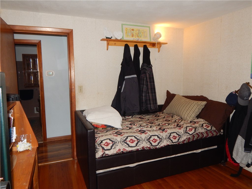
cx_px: 126
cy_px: 94
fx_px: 182
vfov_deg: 54.9
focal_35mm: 25
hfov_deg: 69.4
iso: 200
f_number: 3.1
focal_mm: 4.5
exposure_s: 1/30
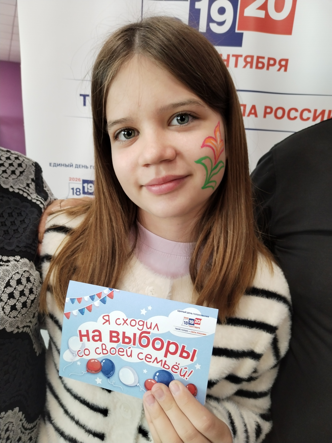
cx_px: 166
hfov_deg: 53.1
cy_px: 222
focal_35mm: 26
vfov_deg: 67.3
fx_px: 332
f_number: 1.8
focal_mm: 4.75
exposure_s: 1/50
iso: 372
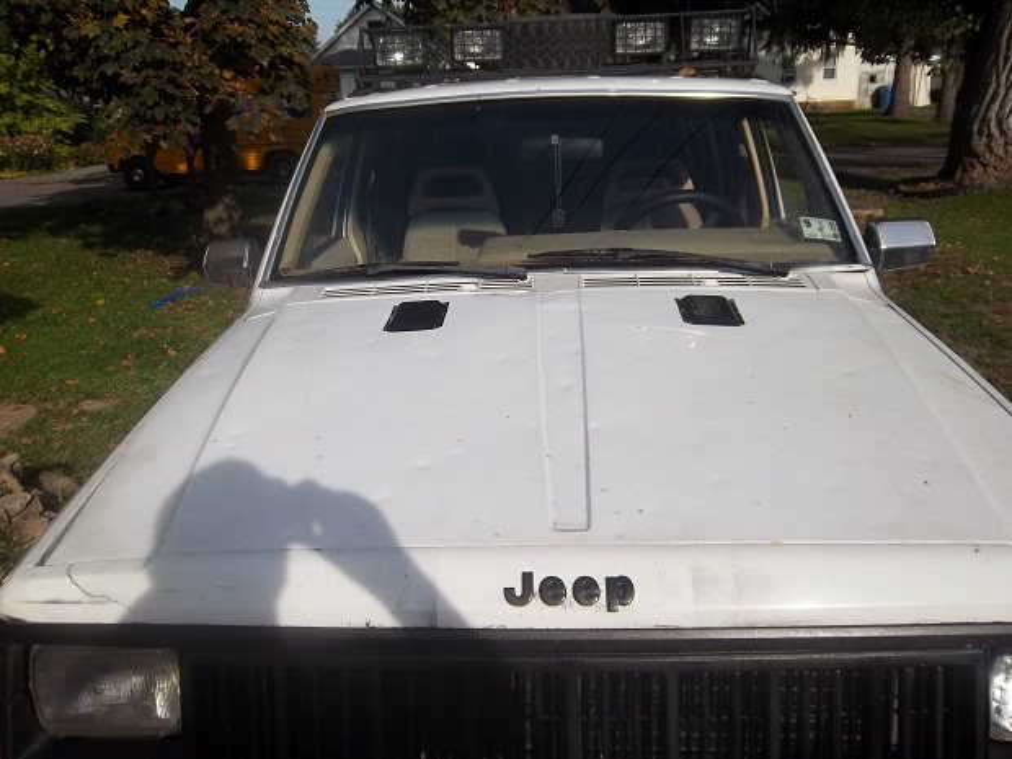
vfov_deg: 49.7
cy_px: 380
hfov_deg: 63.4
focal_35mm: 28
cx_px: 506
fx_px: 819
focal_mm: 5.05
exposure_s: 1/250
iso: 64
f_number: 7.86
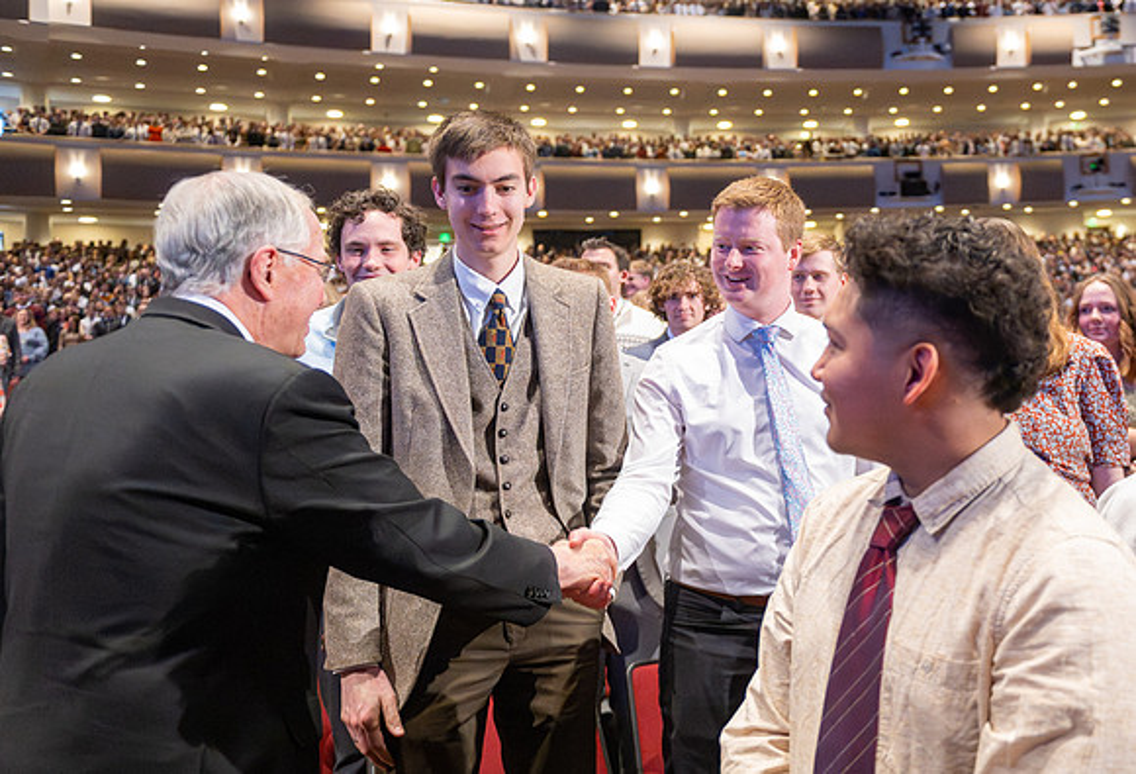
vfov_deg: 35.8
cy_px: 343
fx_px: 1195
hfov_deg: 49.5
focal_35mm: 38
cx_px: 797
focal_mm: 26
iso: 10000
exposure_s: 1/250
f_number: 2.8
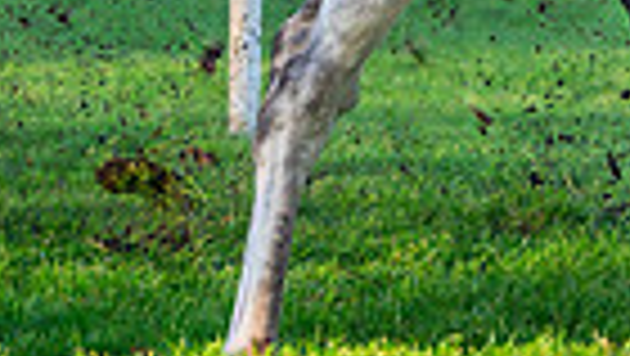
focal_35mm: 591
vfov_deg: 2.1
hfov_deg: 3.6
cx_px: -119
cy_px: -347
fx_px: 9880
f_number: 3.5
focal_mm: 125
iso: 320
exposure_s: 1/1250
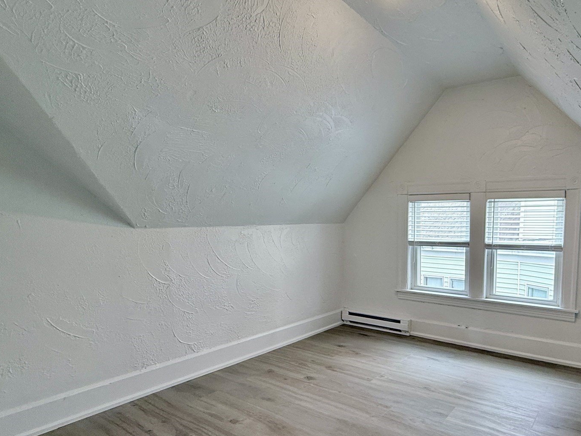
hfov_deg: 74.1
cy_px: 266
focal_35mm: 21
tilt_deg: -5.2
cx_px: 426
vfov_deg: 62.8
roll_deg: -0.3
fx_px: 352
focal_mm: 2.22
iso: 125
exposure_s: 1/120
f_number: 2.2
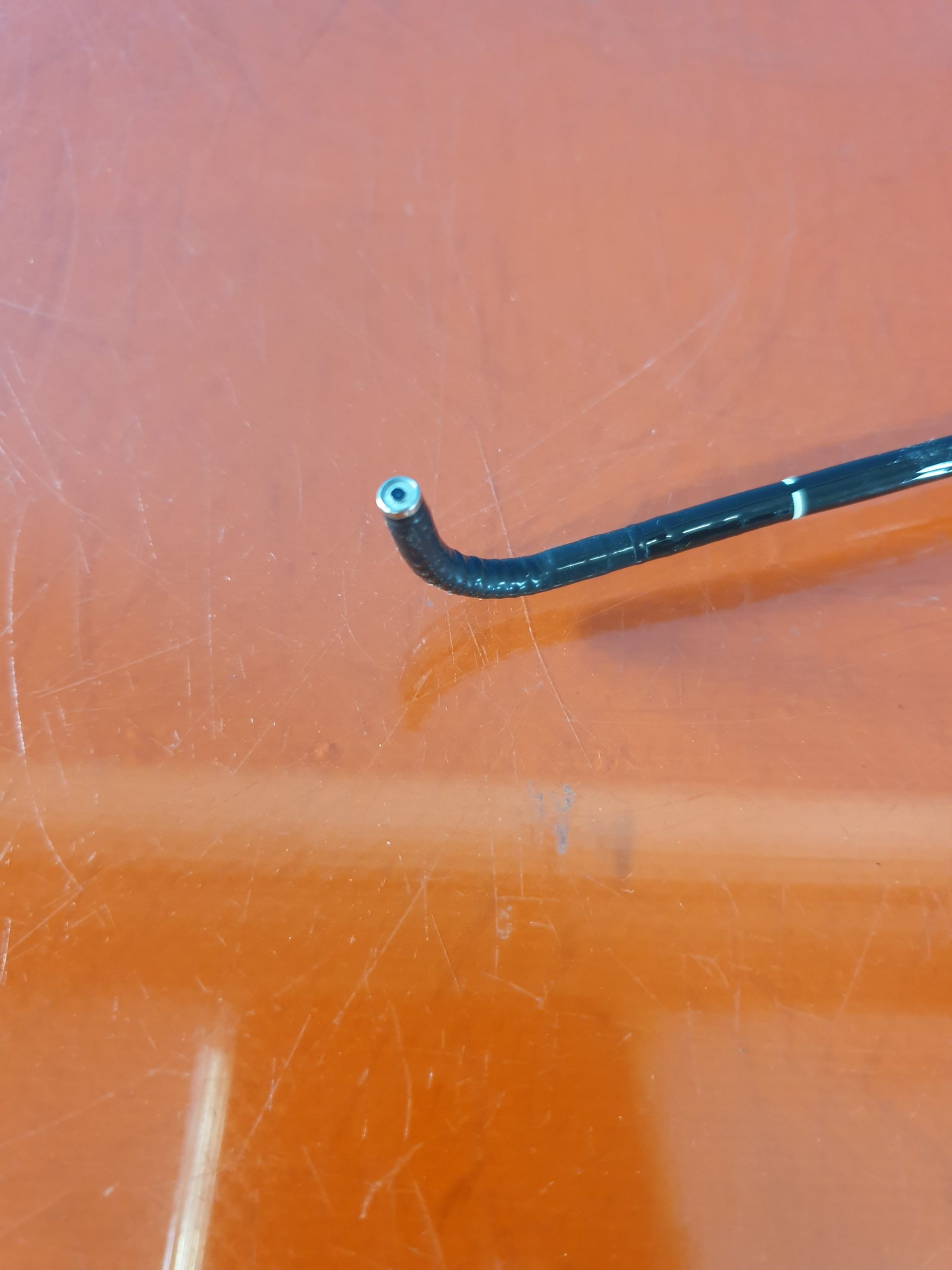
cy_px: 635
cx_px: 476
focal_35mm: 26
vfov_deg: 67.3
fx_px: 953
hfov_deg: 53.1
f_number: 1.5
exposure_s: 1/33
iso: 320
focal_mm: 4.3
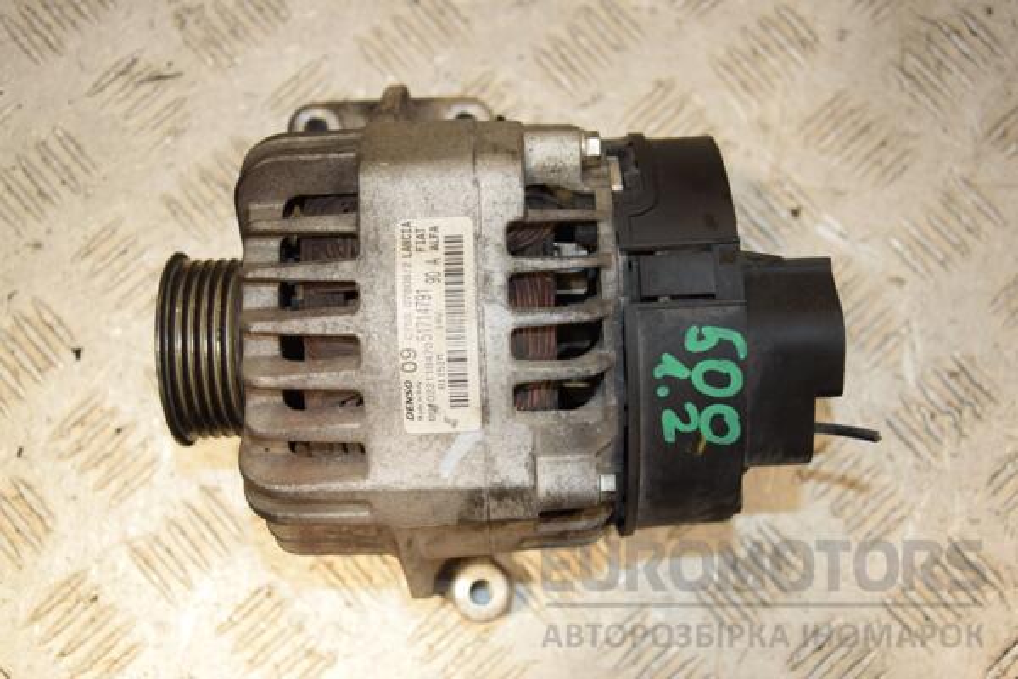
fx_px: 1442
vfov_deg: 26.5
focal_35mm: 51
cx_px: 509
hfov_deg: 38.9
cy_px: 340
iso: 800
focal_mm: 34
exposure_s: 1/200
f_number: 5.6
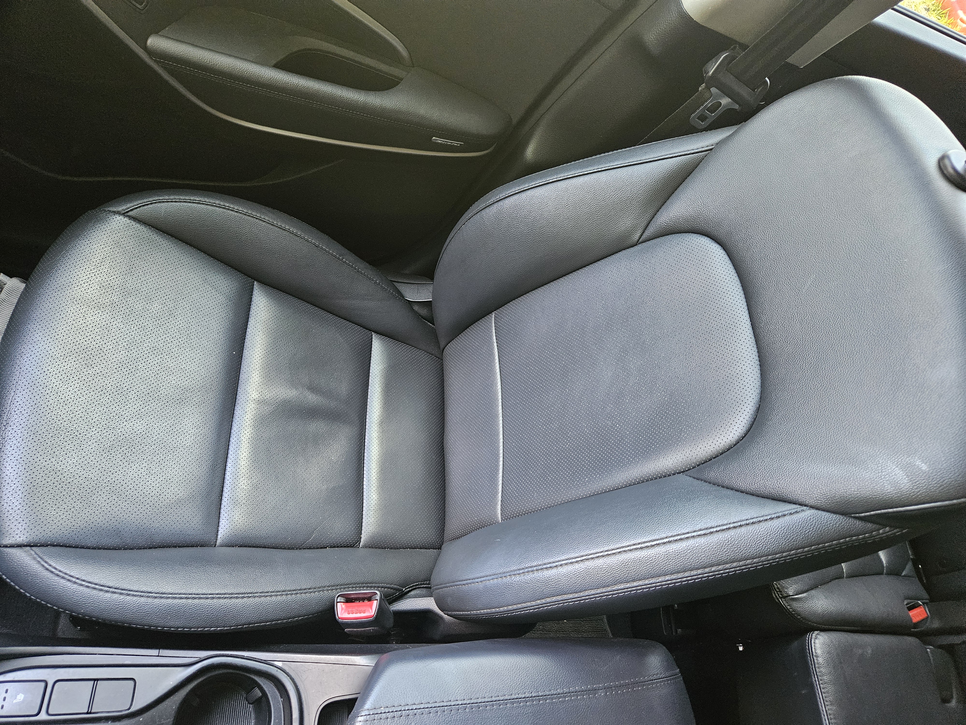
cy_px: 362
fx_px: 642
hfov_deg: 73.9
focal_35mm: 23
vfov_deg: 58.9
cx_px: 483
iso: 800
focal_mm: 5.4
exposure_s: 1/120
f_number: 1.8
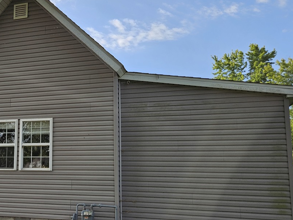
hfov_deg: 44.0
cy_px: 125
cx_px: 67
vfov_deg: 35.1
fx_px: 347
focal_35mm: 41
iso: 25
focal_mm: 5.4
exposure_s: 1/1376
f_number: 1.8
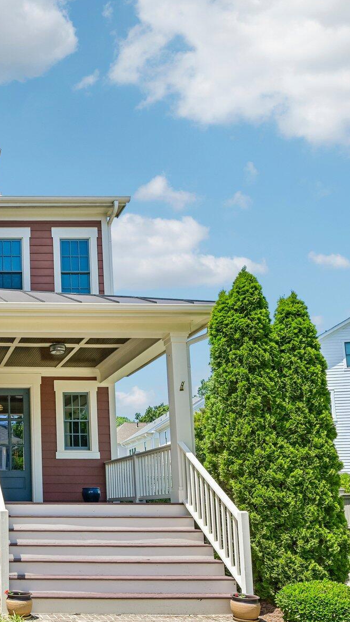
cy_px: 351
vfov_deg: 60.9
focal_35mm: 32
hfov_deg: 31.9
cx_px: -48
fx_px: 526
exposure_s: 1/250
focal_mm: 17.5
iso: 100
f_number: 8
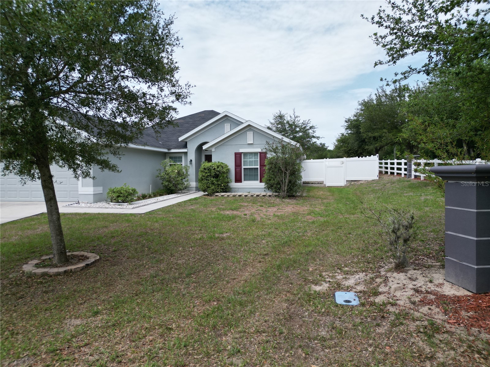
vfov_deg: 56.8
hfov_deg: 71.6
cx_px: 245
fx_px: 340
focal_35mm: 24
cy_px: 184
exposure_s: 1/4000
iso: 200
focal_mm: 6.72
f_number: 1.7
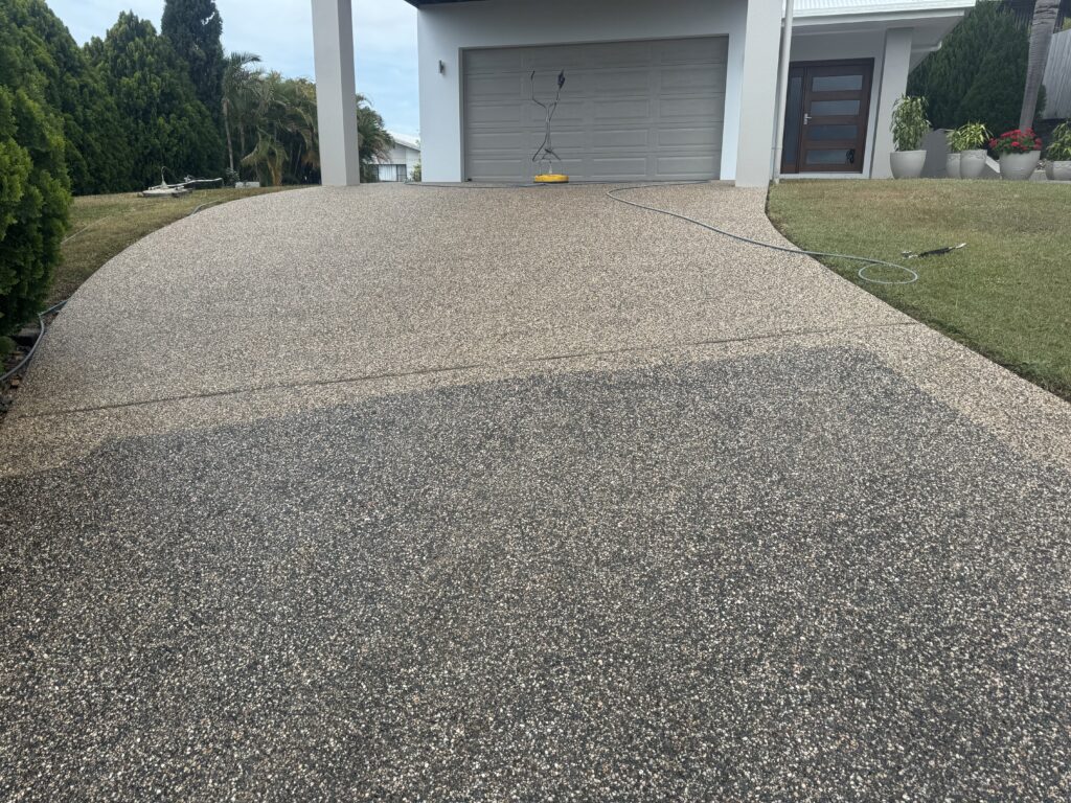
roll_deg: +0.5
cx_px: 536
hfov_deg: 71.6
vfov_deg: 56.8
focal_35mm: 24
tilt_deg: -14.3
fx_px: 743
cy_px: 402
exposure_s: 1/2252
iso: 80
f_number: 1.78
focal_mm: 6.76
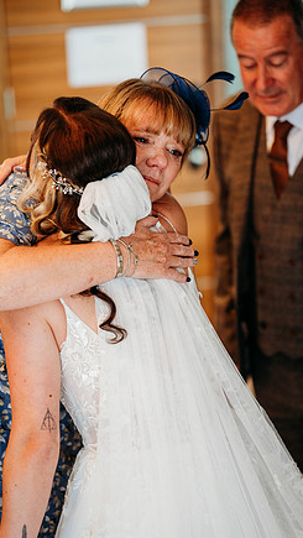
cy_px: 266
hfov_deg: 13.2
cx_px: 150
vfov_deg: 23.2
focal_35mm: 92
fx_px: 1313
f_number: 2
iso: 500
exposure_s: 1/200
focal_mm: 85
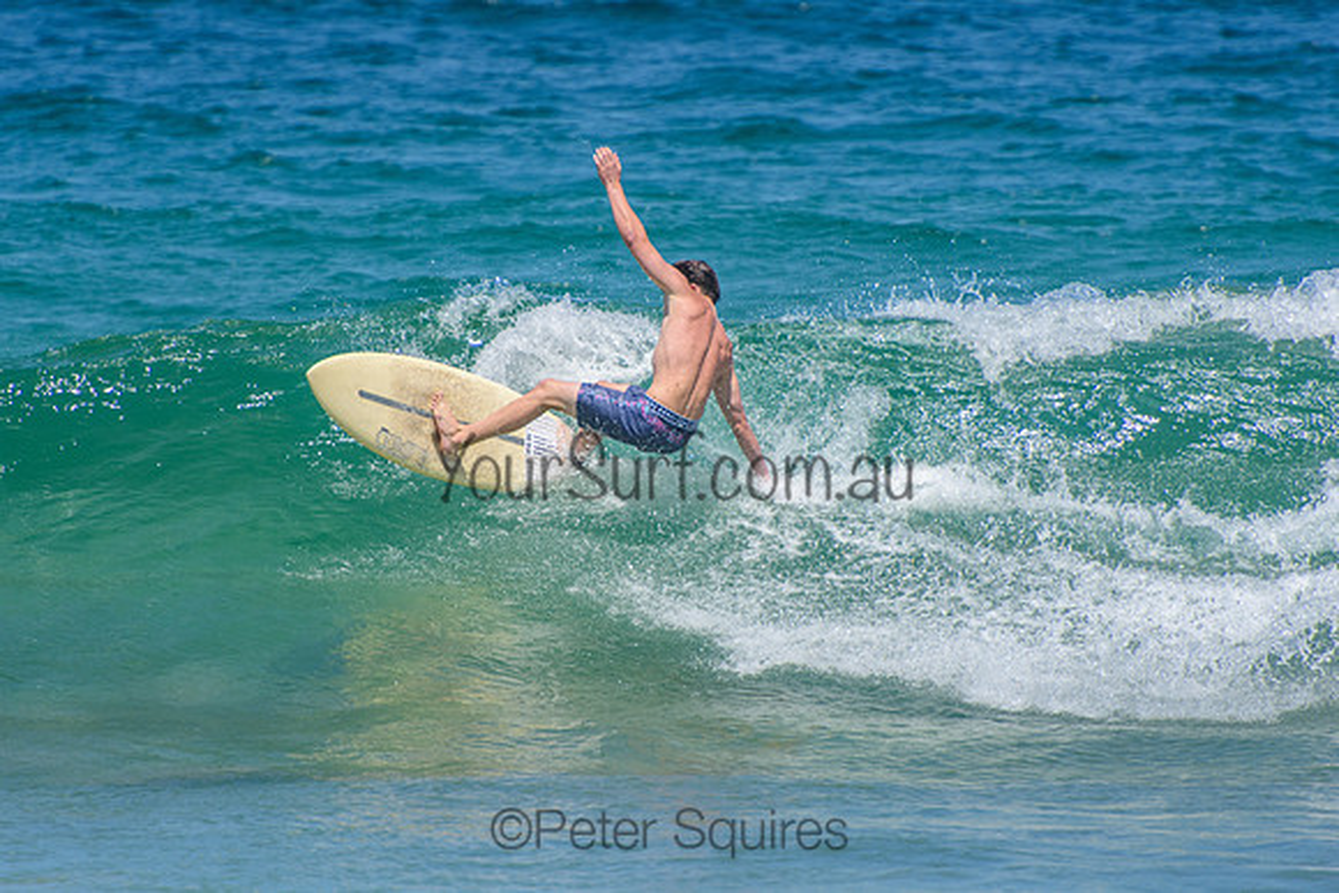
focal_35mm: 600
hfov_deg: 3.4
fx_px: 22321
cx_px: 670
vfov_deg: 2.3
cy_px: 446
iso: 360
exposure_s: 1/2000
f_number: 5.6
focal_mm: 400
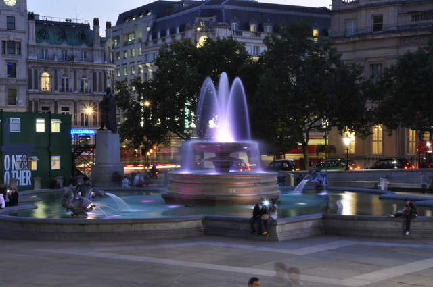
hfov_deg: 28.1
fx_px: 865
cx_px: 216
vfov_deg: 18.9
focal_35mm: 72
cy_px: 144
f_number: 32
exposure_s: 8
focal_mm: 48
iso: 640
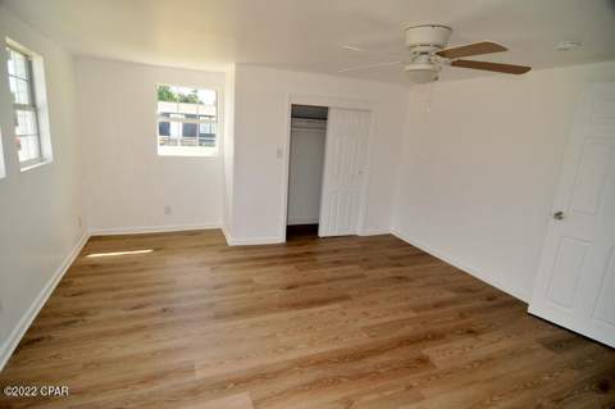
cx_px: 308
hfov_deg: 90.1
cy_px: 204
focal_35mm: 18
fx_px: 307
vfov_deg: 67.3
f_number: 4.5
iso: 250
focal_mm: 12
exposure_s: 1/200
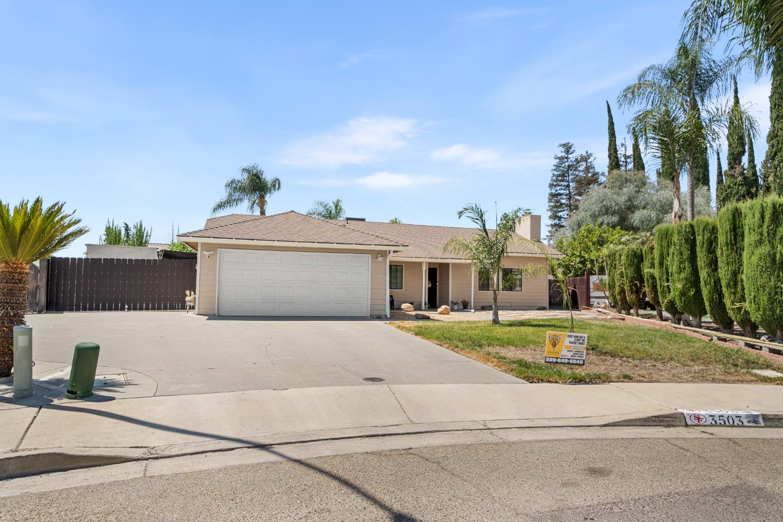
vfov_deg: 59.5
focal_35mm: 21
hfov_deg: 81.2
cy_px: 261
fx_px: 457
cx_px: 392
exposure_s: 1/400
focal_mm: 14
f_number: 8
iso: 200
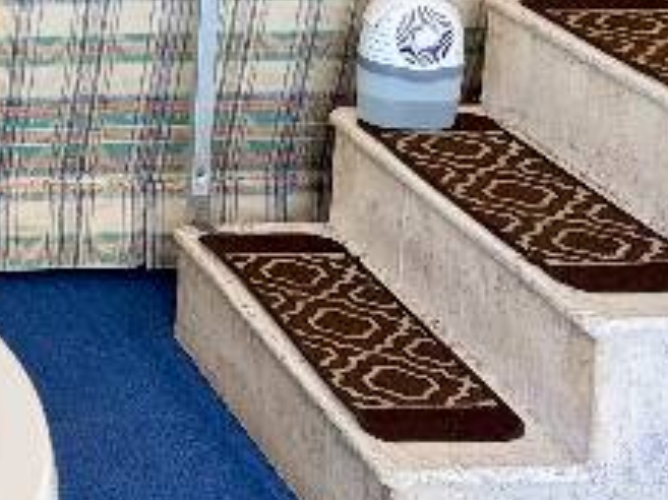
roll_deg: -0.2
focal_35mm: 101
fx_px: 1948
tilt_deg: -9.1
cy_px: -252
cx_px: -360
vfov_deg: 13.7
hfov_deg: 17.4
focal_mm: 5.96
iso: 200
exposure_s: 1/120
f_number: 1.6
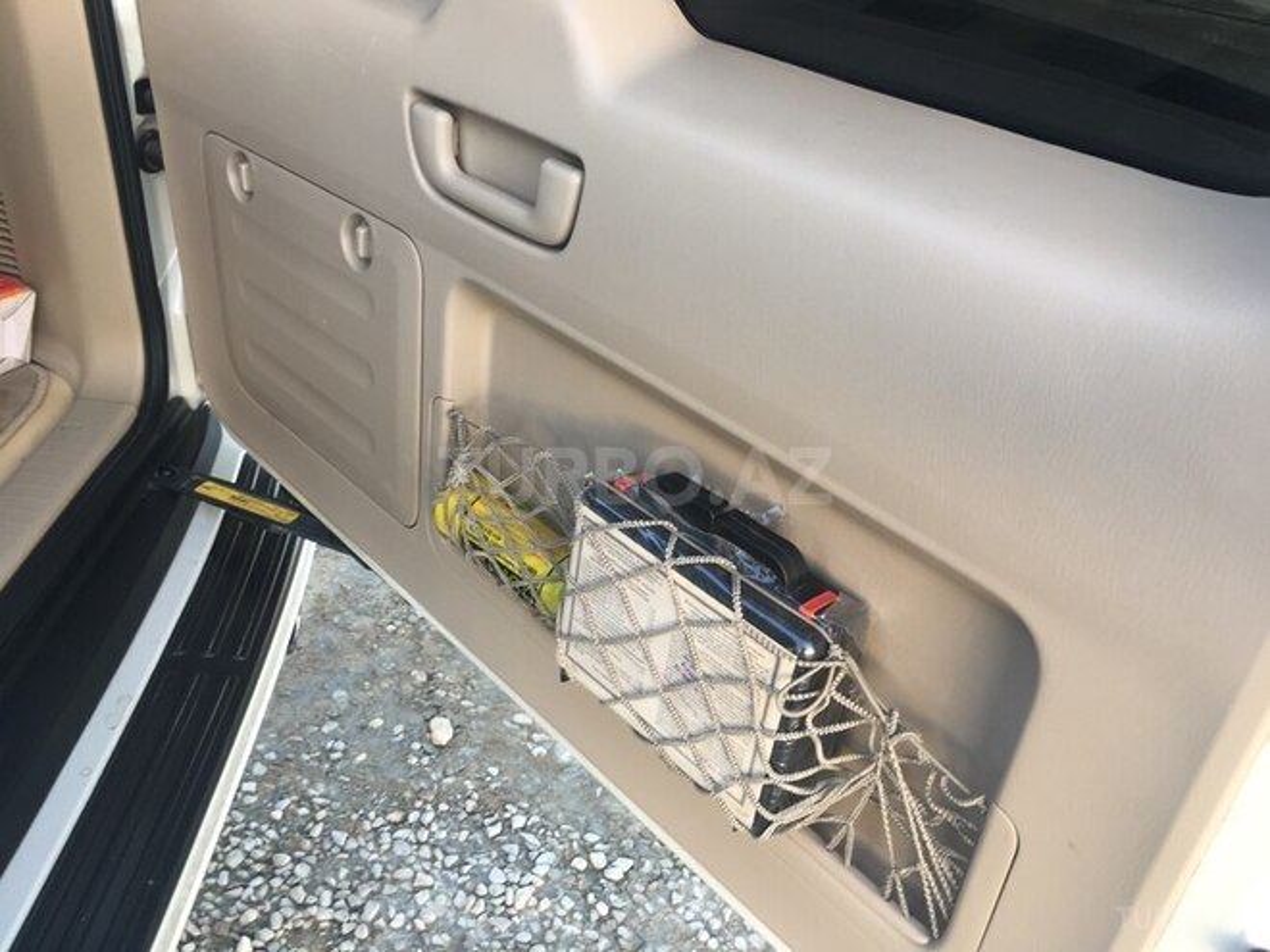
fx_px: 1064
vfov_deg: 48.2
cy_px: 476
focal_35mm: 29
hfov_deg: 61.7
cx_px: 635
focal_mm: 4.15
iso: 32
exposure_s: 1/50
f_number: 2.2
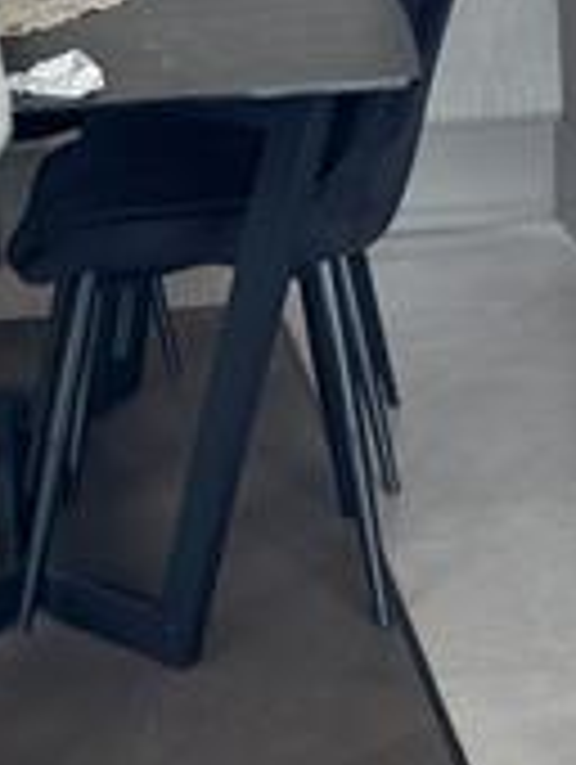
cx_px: -207
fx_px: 3165
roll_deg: +5.8
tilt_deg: -17.6
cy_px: 36
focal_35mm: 143
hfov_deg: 10.2
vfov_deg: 13.6
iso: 200
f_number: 1.78
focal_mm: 6.86
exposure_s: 1/60
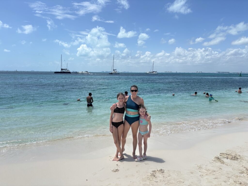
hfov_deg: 67.3
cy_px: 93
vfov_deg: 53.1
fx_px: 186
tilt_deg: -6.1
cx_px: 124
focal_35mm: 26
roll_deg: -1.0
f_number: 1.6
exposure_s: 1/6711
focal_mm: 5.96
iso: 50
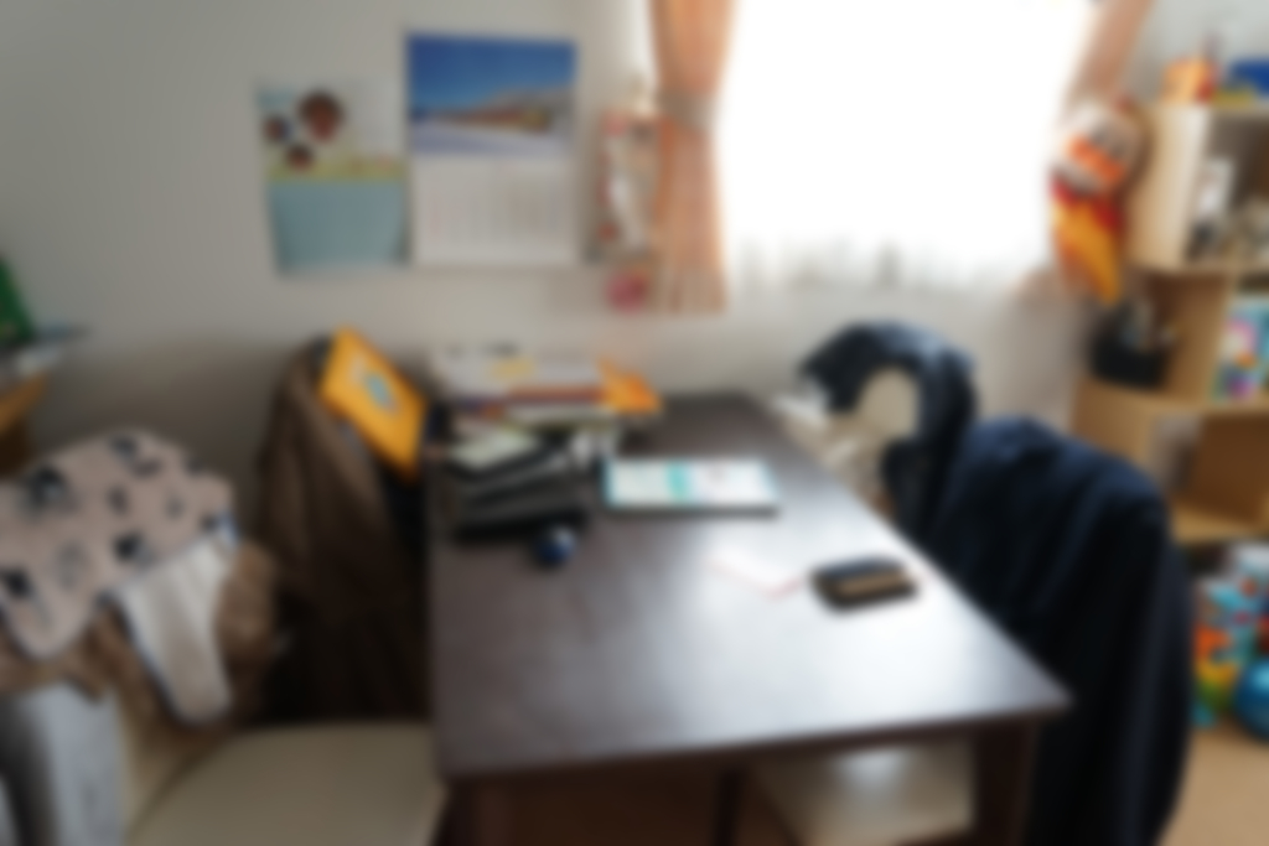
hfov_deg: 69.4
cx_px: 634
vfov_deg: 49.6
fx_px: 917
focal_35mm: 26
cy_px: 423
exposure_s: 1/60
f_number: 4
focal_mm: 26
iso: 1250
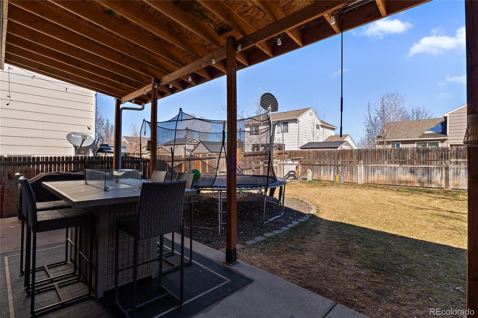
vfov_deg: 72.0
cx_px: 239
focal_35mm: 16
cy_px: 159
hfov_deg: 95.0
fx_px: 219
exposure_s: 1/15
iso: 100
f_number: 16
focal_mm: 11
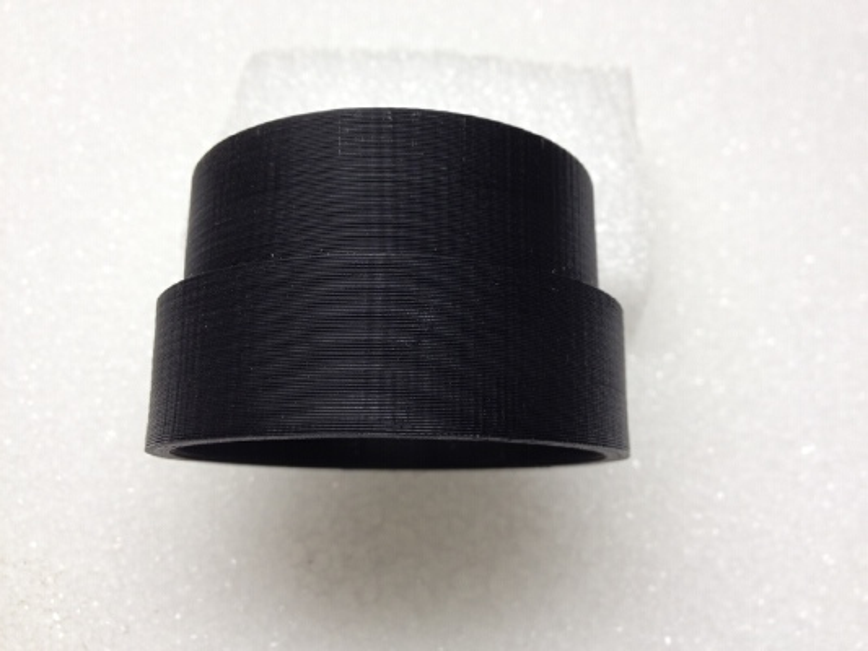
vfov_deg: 40.7
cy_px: 326
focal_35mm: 35
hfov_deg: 52.6
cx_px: 434
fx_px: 878
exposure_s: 1/40
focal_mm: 4.28
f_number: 2.4
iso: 50
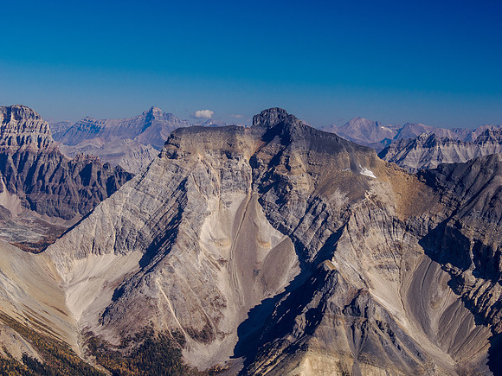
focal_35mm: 80
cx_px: 251
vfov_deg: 18.4
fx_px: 1160
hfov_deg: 24.4
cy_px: 188
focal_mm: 40
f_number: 8
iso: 200
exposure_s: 1/200
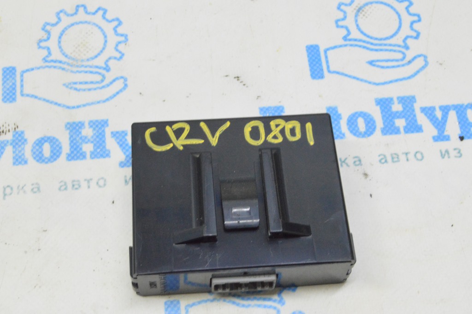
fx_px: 904
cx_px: 236
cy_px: 157
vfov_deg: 19.7
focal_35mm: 69
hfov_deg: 29.3
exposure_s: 1/15
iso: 6400
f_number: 20
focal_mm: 46
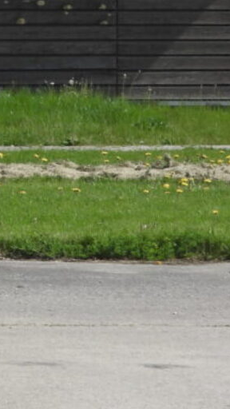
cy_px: 1
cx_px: -392
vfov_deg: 5.1
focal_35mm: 426
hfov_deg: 2.8
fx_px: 4619
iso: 100
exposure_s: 1/400
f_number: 6.3
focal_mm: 22.5
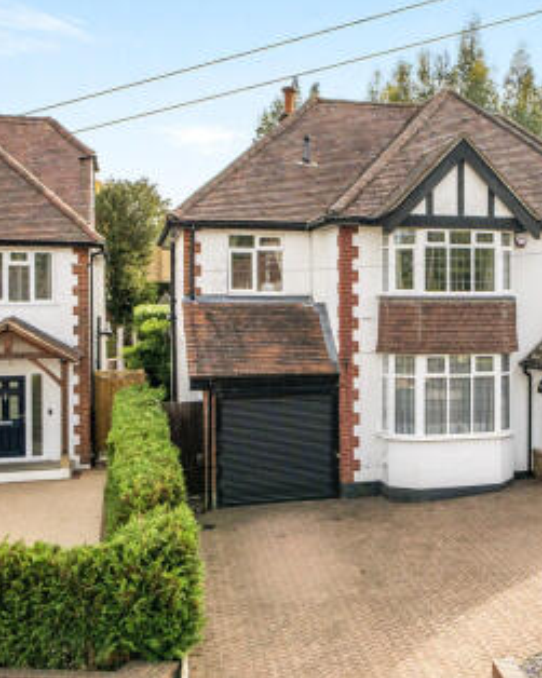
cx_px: 487
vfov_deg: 42.0
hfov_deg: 32.5
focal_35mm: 44
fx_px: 883
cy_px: 338
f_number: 8
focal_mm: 21
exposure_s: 1/2000
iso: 400
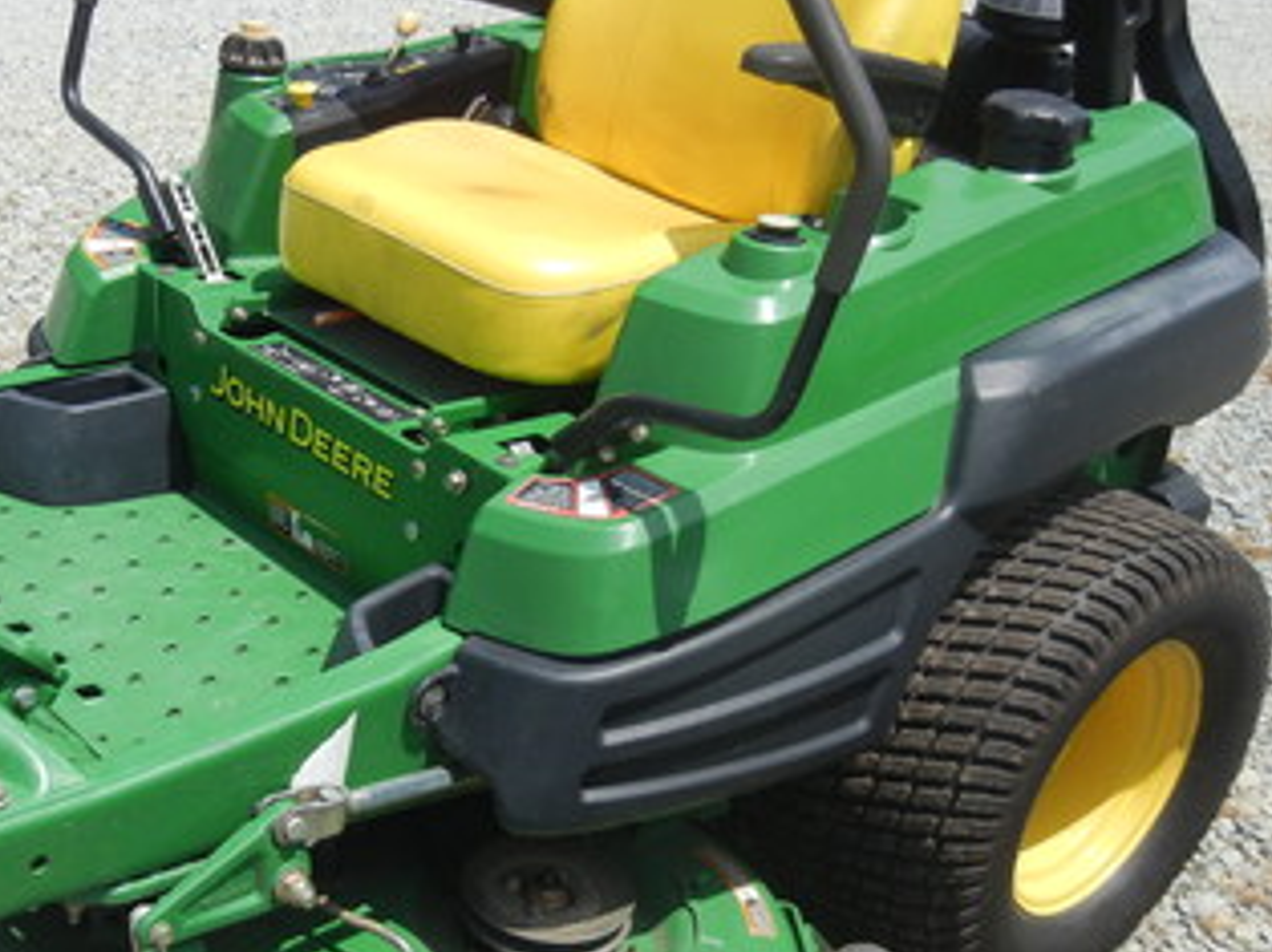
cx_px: 377
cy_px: 555
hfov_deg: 36.3
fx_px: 1909
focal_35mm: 52
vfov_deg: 28.0
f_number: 7
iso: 160
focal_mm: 5.4
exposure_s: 1/347
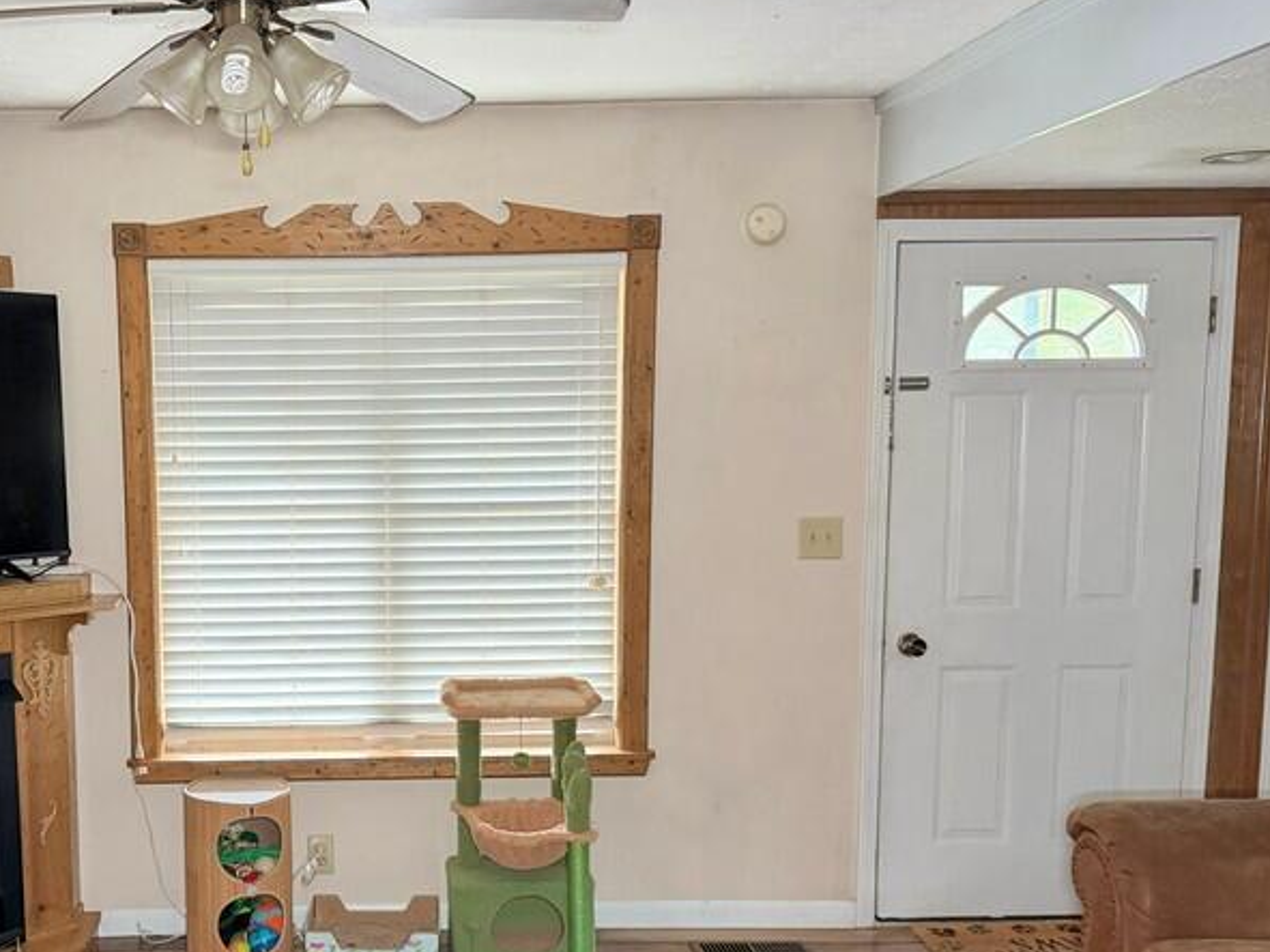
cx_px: 359
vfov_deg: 36.5
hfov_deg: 46.6
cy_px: 608
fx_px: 1431
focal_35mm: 39
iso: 640
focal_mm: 6.76
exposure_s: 1/60
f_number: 1.78
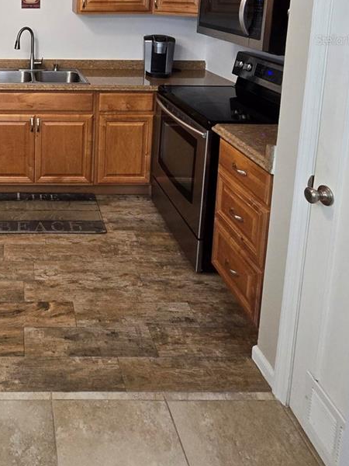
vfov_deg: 57.1
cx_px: 22
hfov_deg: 46.7
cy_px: 40
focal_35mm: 26
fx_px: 350
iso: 400
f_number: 2.2
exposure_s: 1/60
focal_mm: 2.2
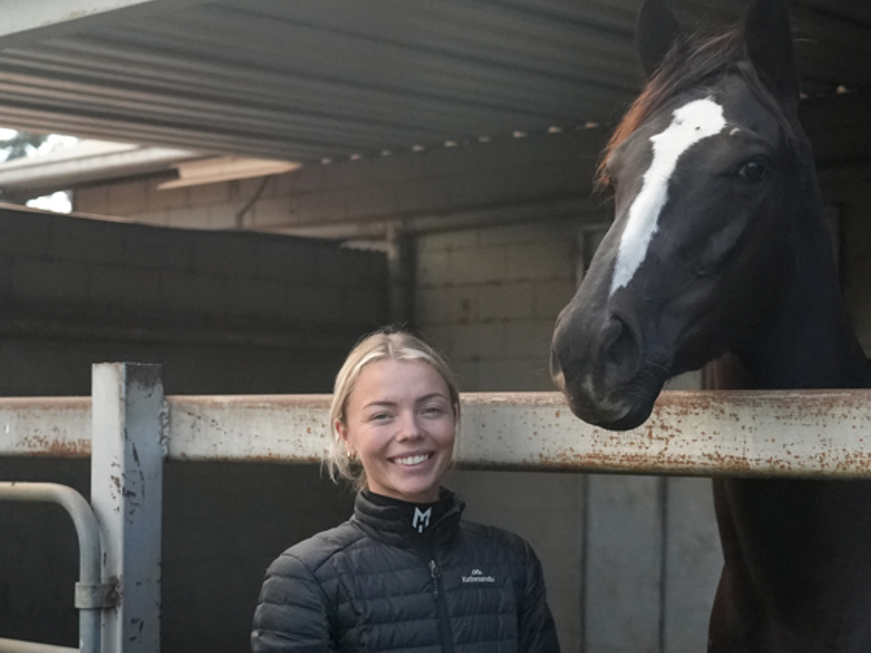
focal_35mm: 63
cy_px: 426
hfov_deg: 30.5
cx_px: 589
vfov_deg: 23.2
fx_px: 1585
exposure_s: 1/125
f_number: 4
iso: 12800
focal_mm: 41
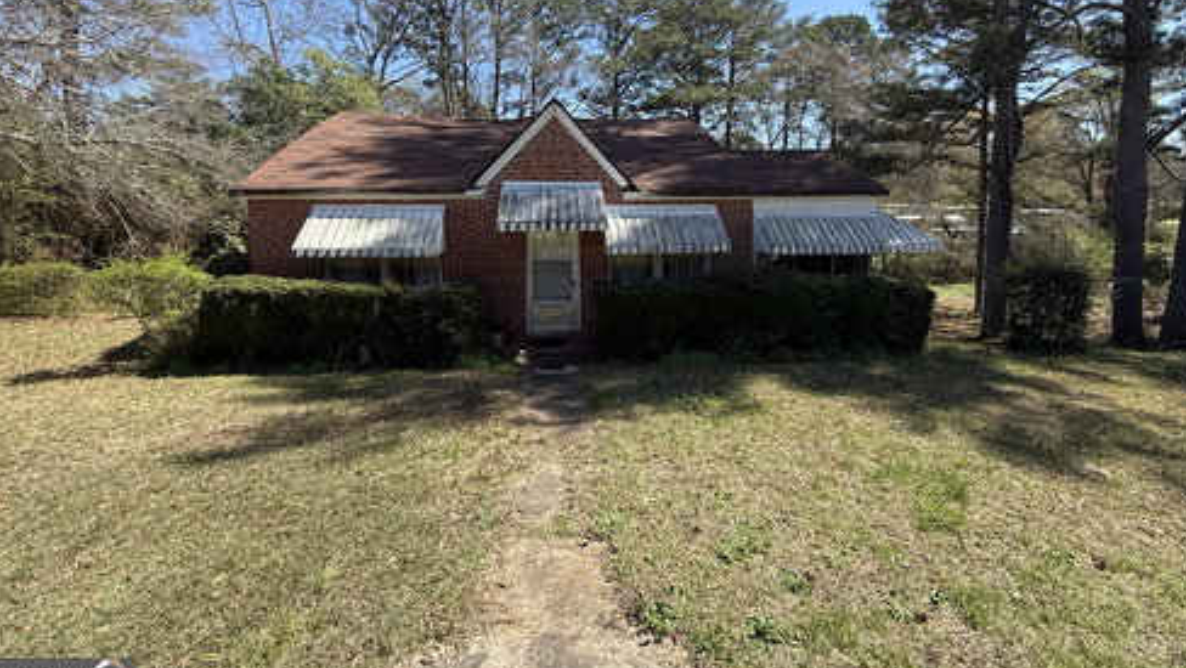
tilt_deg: -1.9
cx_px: 617
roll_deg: +0.2
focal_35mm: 16
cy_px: 238
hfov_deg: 99.3
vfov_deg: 65.8
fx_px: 503
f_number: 2.2
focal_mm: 2.22
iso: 64
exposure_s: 1/631
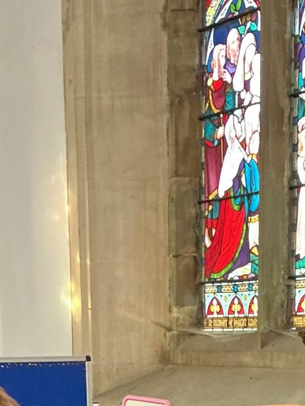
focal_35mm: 102
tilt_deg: -17.6
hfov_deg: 14.5
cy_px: 690
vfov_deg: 16.6
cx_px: 165
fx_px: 1198
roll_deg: +1.1
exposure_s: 1/40
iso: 200
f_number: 1.8
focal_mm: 3
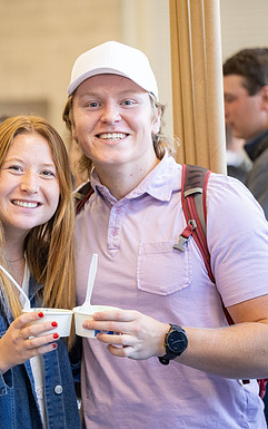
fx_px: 1739
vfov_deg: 14.0
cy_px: 214
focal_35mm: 149
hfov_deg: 8.8
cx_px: 44
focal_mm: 97
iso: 2500
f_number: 2.8
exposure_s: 1/400
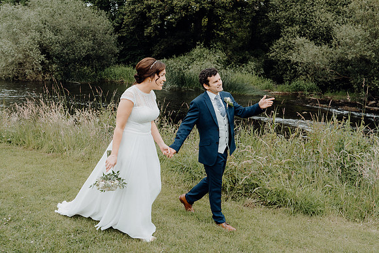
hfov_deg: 51.9
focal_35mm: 37
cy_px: 126
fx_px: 390
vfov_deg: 36.0
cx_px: 190
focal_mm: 37
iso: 125
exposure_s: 1/200
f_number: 5
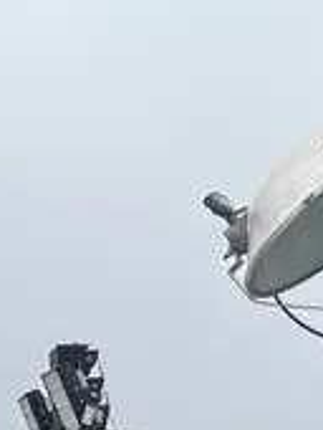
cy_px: 760
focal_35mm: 112
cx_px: 237
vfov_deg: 15.3
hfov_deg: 13.2
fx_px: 1390
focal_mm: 5.1
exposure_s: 1/566
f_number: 1.6
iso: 50
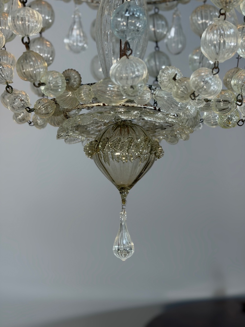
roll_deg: +0.1
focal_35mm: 48
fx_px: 453
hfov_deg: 30.3
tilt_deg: +2.5
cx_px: 122
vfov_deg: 39.7
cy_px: 164
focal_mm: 6.76
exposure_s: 1/100
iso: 80
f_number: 1.78
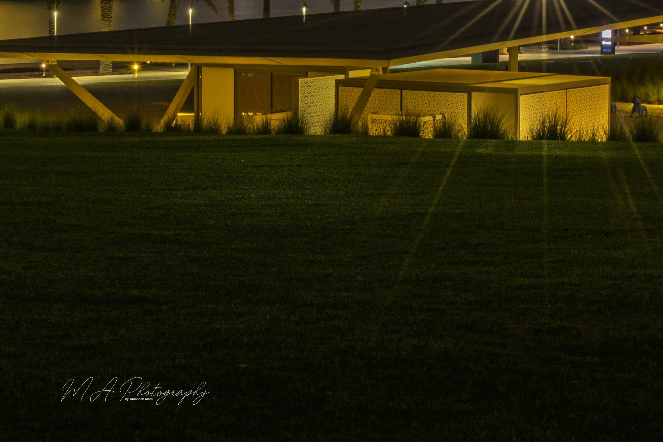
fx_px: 1805
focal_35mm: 98
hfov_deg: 20.6
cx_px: 140
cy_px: 36
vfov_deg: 13.8
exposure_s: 30
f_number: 25
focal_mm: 34
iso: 180
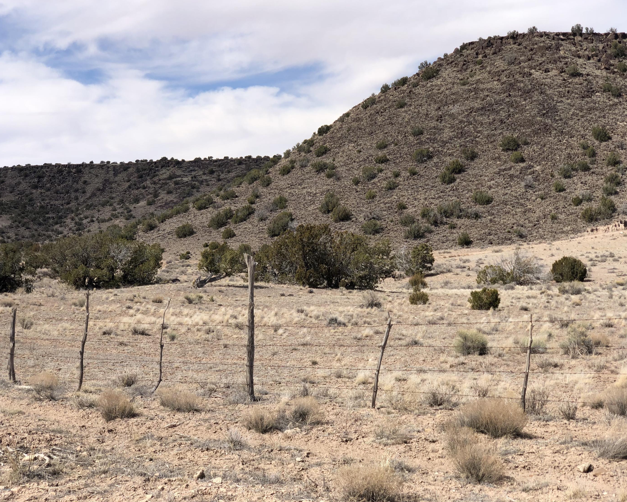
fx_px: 1021
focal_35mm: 55
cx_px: 331
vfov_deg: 27.6
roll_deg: +1.6
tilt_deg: -0.1
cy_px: 250
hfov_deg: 34.1
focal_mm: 6
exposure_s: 1/1548
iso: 16
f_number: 2.4
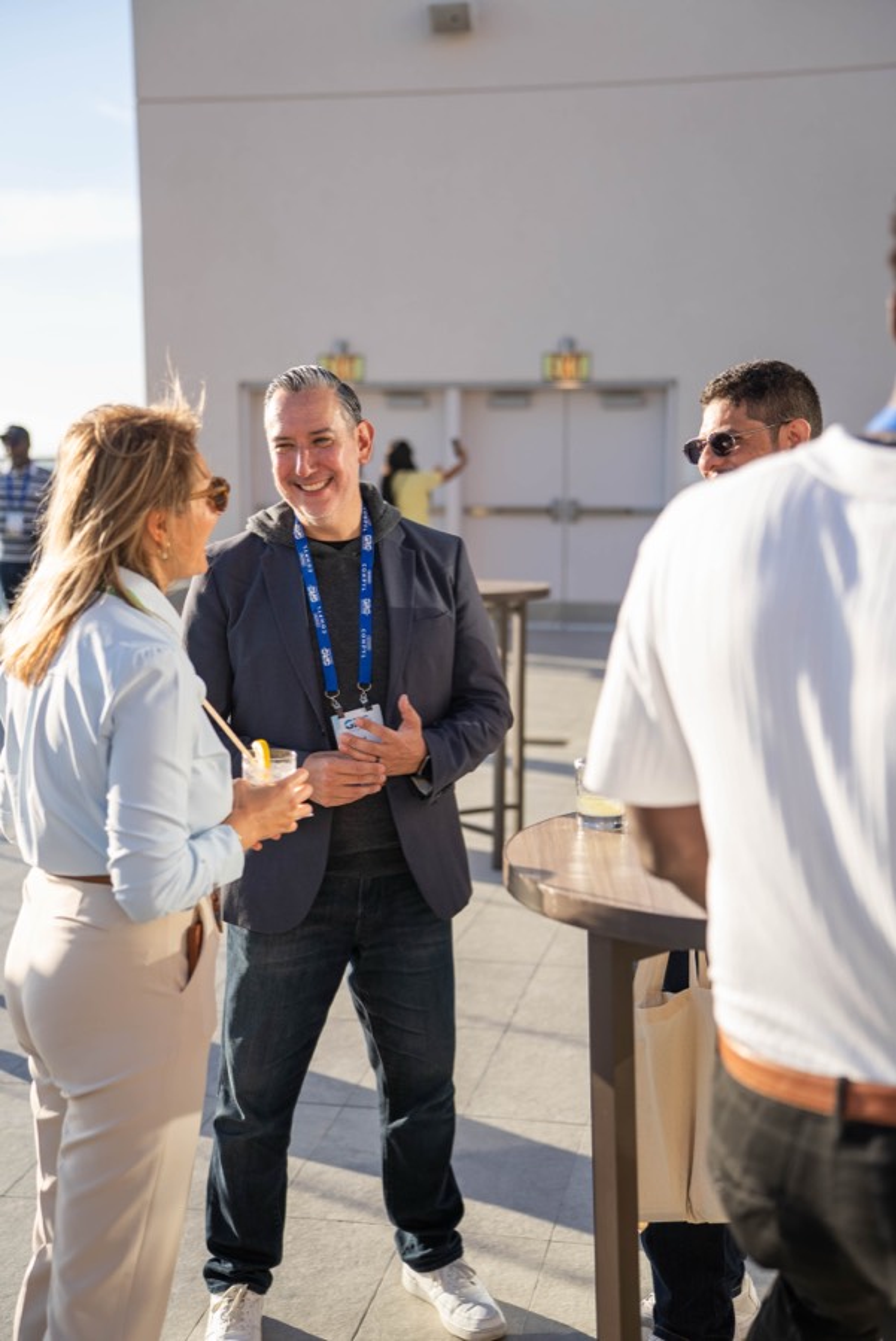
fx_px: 1715
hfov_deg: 29.3
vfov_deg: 42.7
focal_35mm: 46
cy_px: 670
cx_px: 448
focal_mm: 46
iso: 100
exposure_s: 1/1000
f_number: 2.2
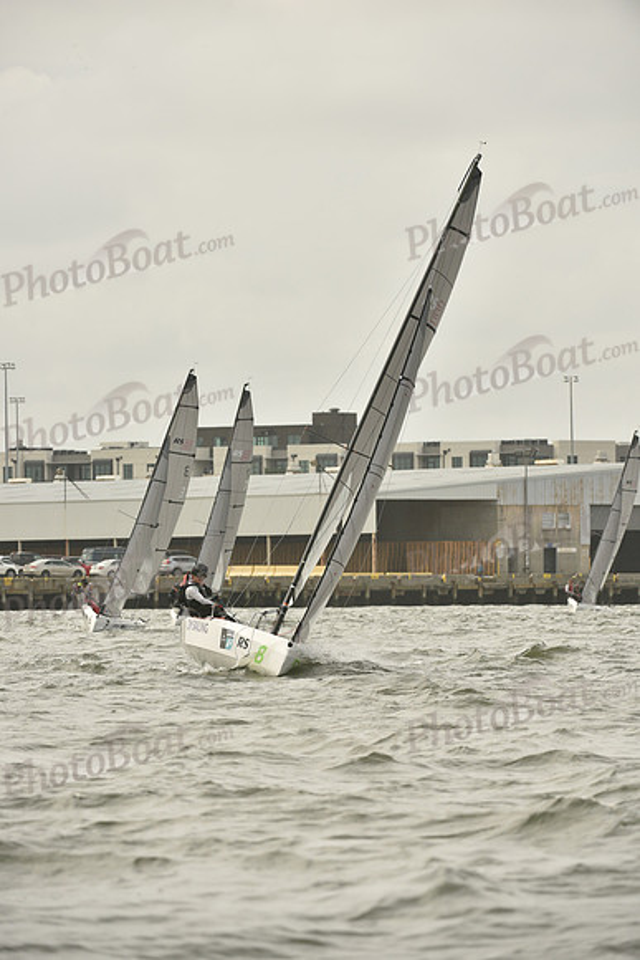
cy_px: 480
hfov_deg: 5.7
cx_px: 320
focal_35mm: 240
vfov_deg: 8.6
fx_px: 6396
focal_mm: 240
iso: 320
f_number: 7.1
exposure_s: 1/1250
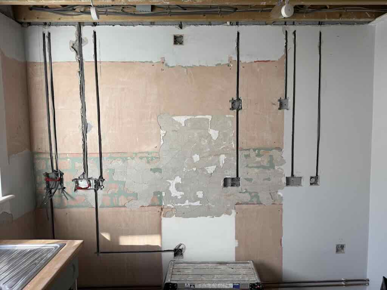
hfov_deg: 71.6
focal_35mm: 24
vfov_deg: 56.8
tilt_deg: -4.3
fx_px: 268
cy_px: 145
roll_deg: +0.7
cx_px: 194
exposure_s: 1/329
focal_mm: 6.76
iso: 80
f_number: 1.78
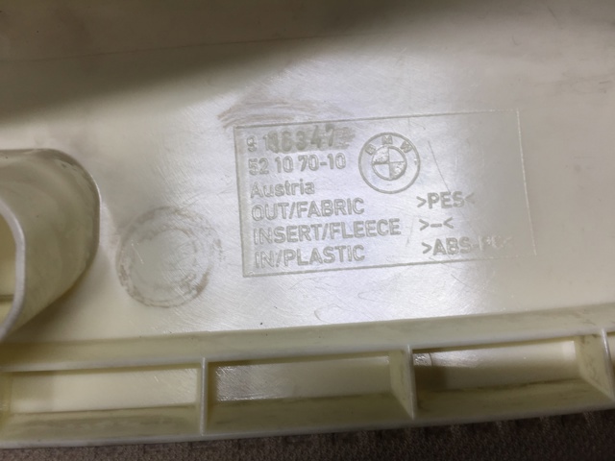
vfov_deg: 48.2
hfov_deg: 61.7
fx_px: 515
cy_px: 230
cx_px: 308
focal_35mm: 29
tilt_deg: -59.1
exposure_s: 1/50
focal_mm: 4.15
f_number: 2.2
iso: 32
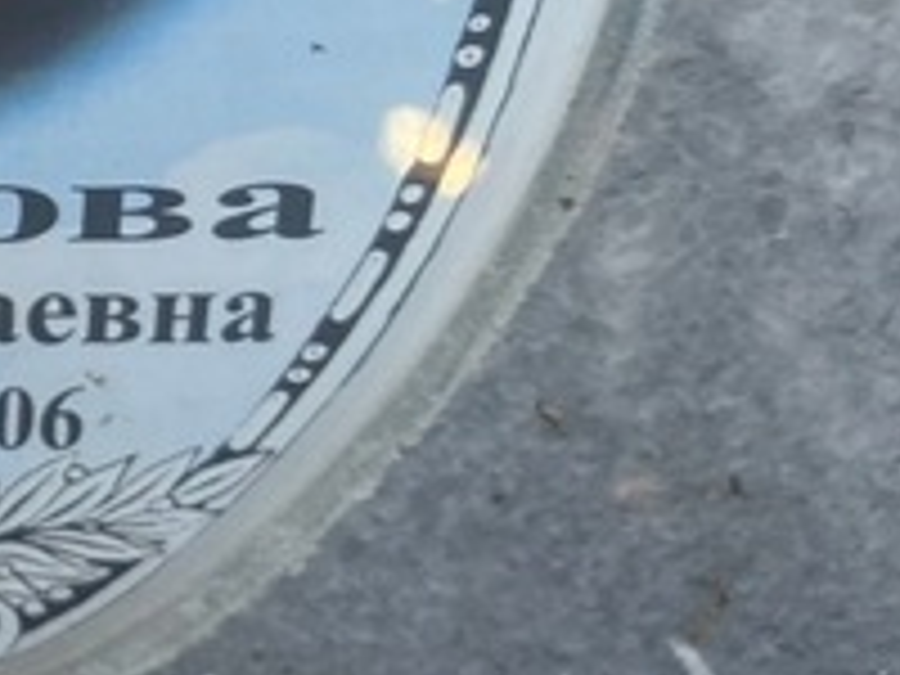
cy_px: -22
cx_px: -369
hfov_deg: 17.9
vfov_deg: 14.5
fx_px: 2600
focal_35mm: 100
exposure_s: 1/267
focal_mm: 4.25
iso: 32
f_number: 1.8
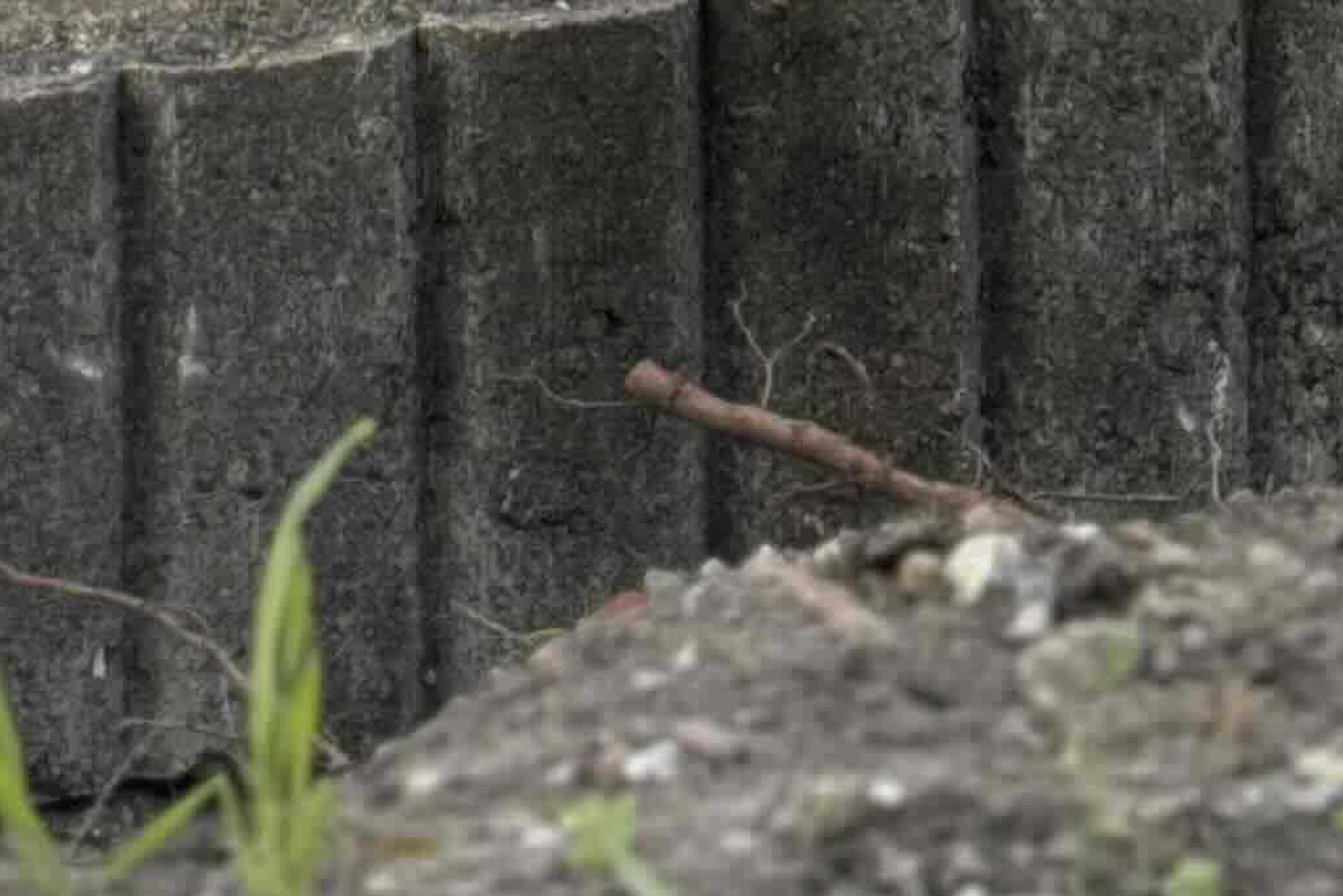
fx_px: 7312
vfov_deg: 6.6
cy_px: -1277
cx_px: 719
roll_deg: +0.4
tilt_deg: -5.7
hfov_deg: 10.5
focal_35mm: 196
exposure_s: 1/1377
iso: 80
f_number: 1.78
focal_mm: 6.76
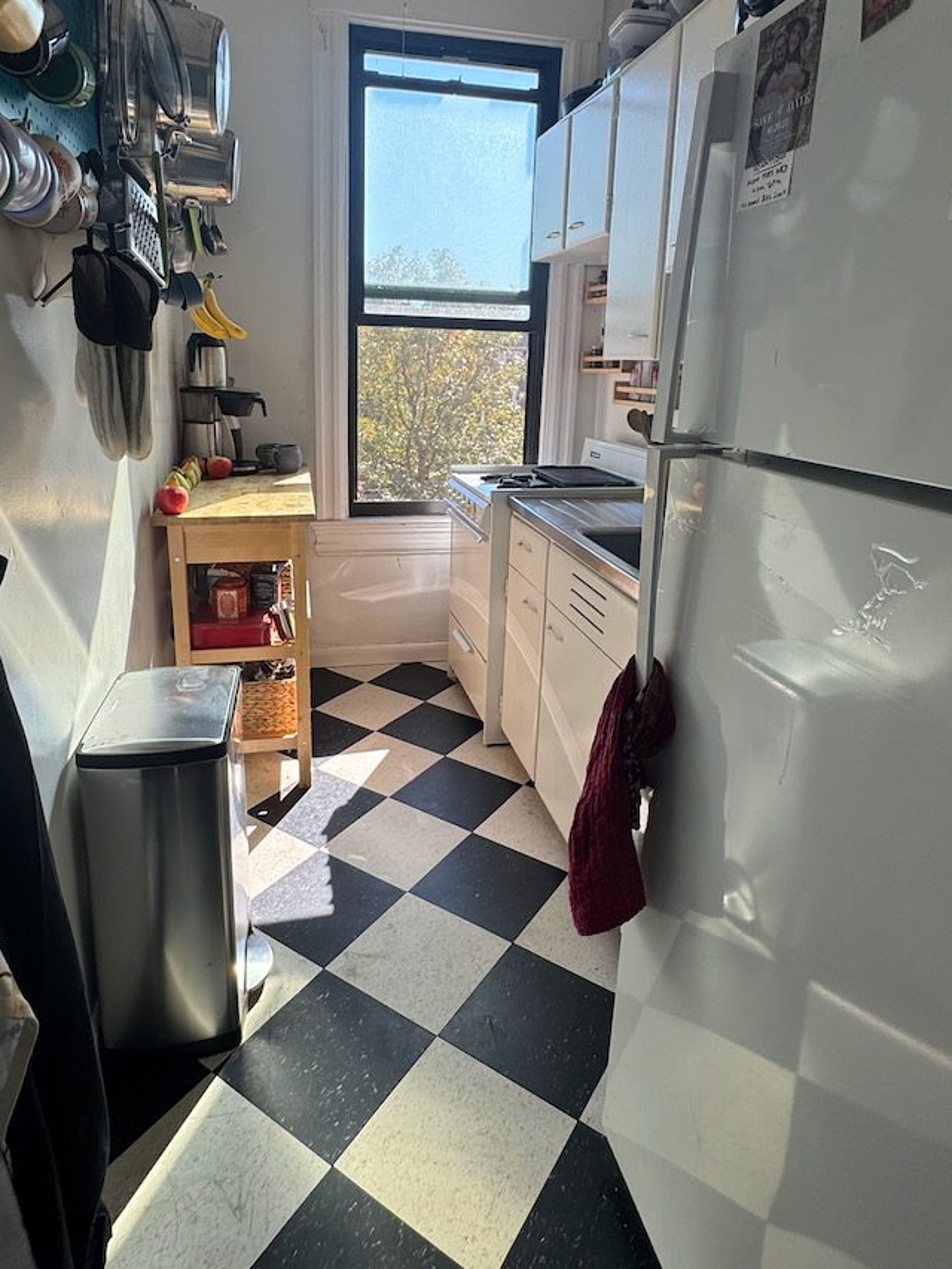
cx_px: 449
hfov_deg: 63.4
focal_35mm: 21
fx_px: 770
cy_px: 531
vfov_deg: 78.4
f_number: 2.2
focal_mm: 2.22
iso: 40
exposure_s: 1/253
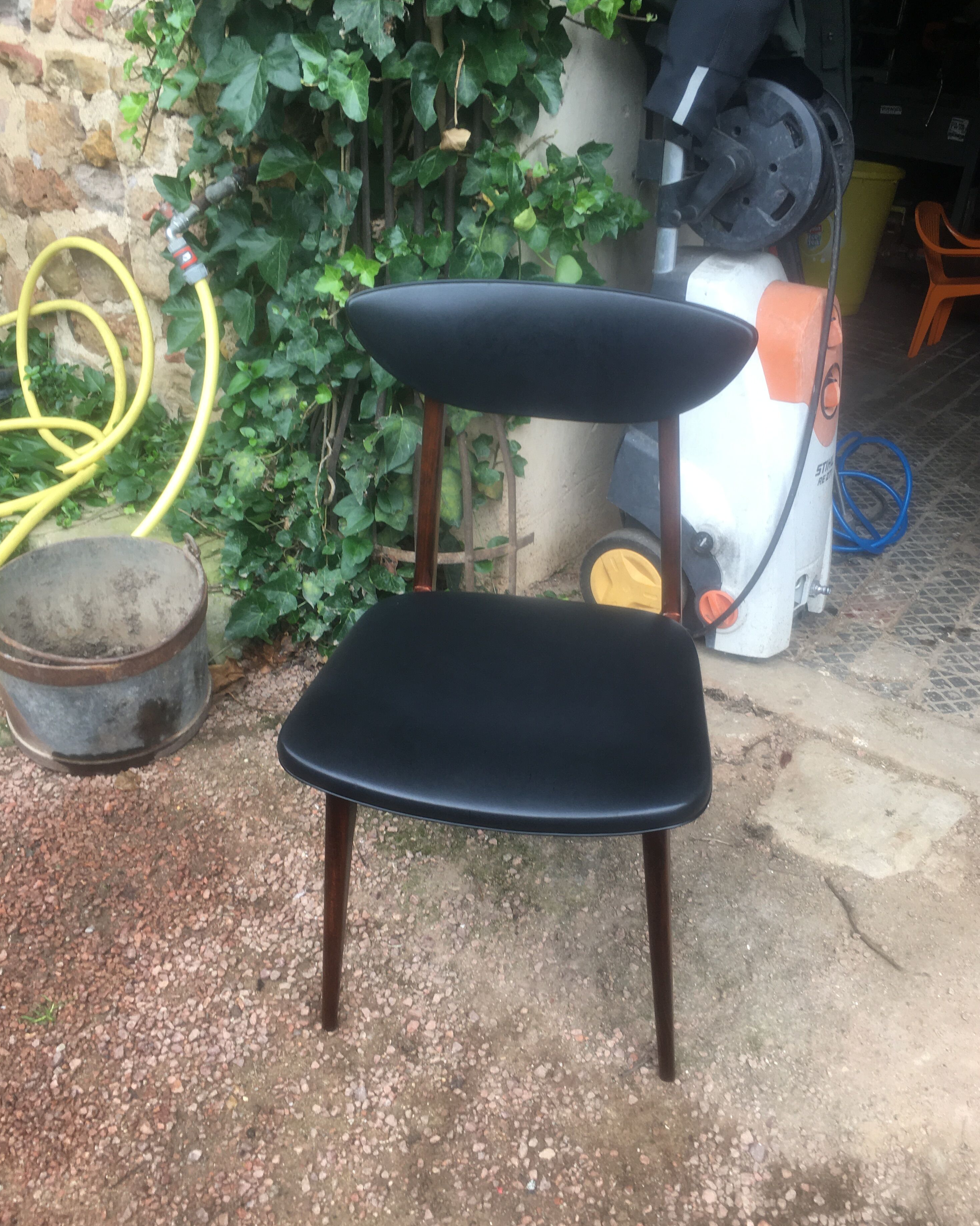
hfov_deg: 47.1
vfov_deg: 57.2
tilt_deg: -29.4
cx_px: 498
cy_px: 625
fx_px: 1124
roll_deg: -2.3
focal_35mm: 31
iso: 25
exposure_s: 1/50
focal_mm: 4.15
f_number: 2.2
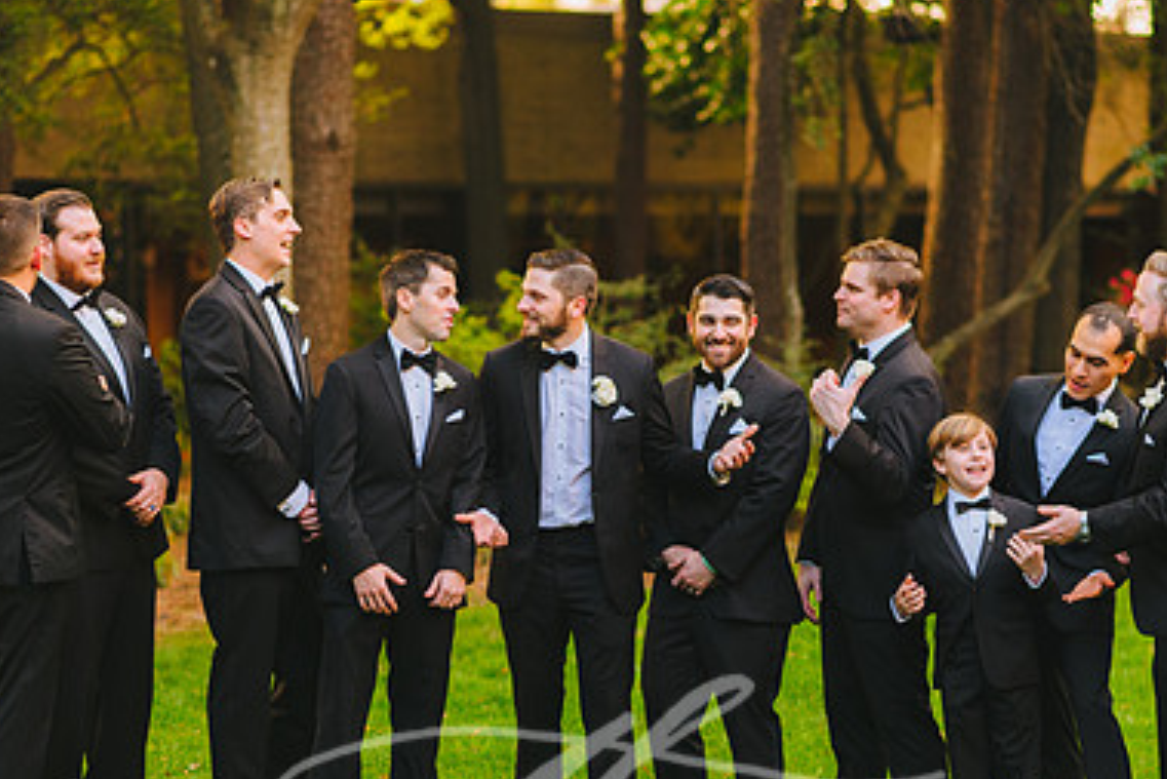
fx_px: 4216
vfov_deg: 10.6
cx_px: 576
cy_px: 500
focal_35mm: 130
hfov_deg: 15.8
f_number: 2.2
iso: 400
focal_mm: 85
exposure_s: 1/250
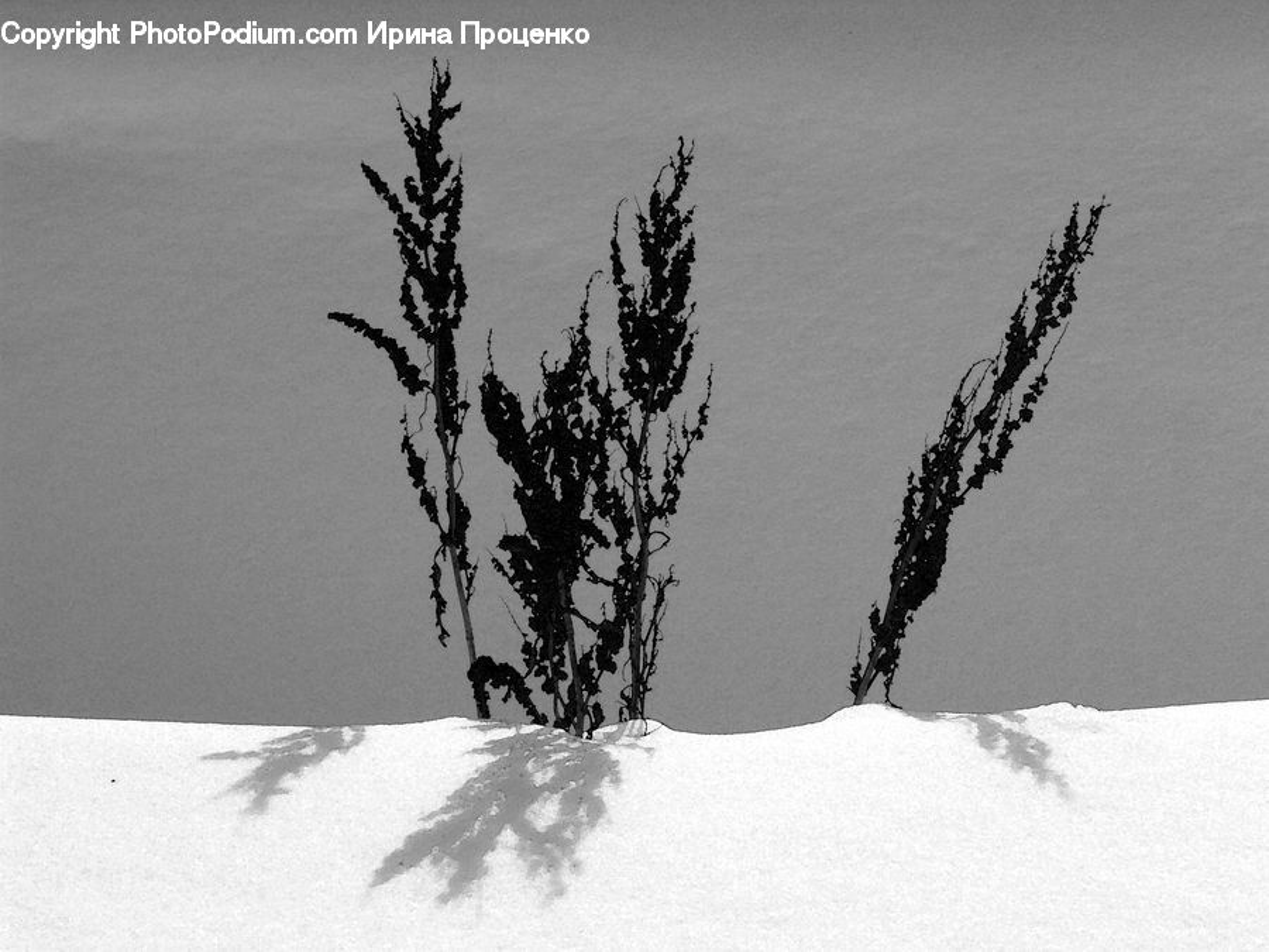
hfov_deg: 25.0
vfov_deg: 18.9
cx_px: 634
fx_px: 2859
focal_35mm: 78
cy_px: 476
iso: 50
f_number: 7.6
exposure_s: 1/220
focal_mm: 19.8
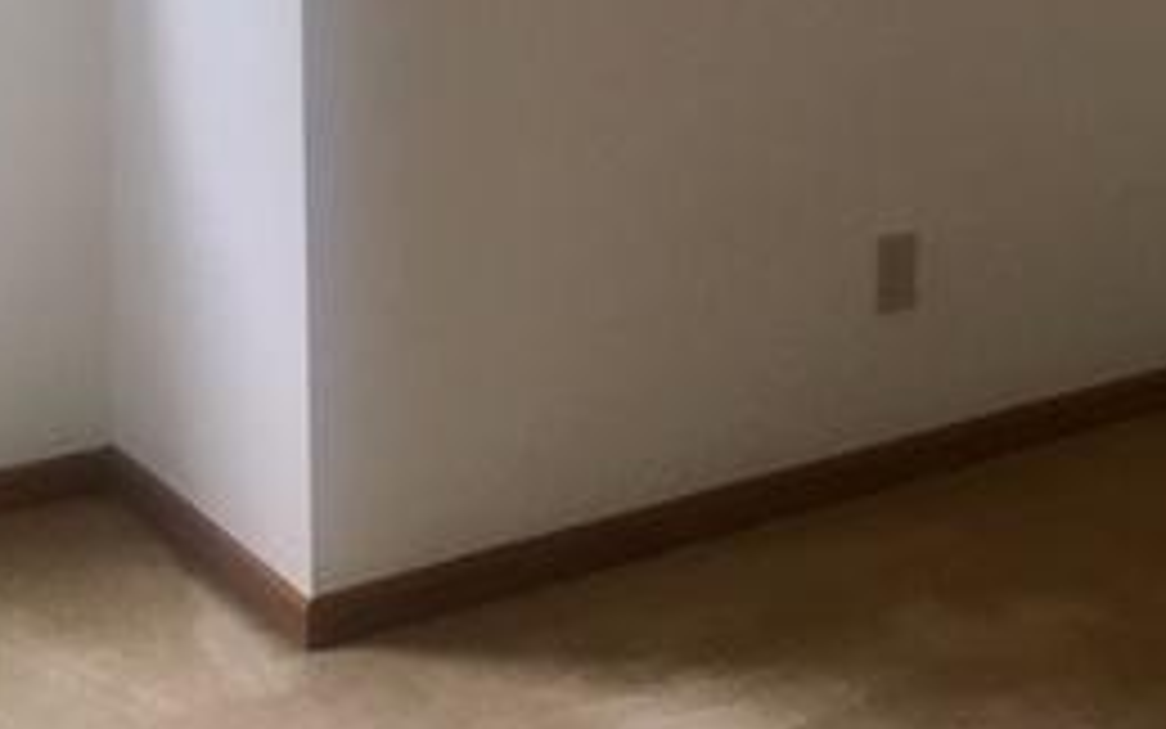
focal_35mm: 76
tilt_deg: -4.6
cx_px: 950
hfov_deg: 26.6
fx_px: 2416
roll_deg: +0.0
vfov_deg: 16.1
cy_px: -261
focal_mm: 4.15
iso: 40
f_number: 2.2
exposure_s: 1/30
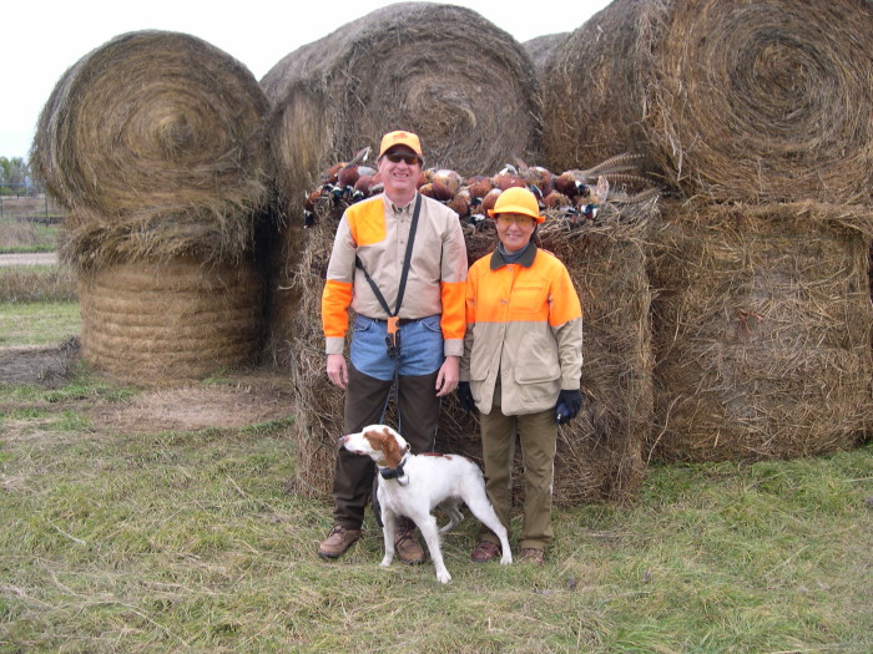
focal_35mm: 38
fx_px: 958
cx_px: 436
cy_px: 327
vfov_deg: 37.7
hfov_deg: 49.0
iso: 100
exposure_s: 1/76.5
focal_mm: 8
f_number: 2.8
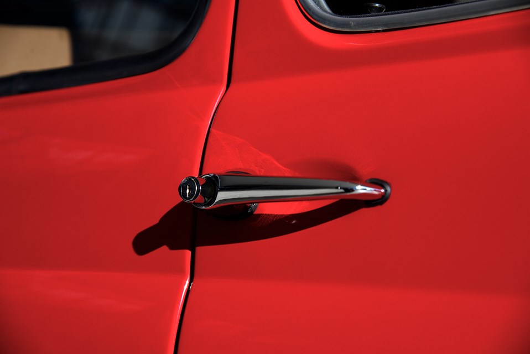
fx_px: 1208
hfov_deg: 24.7
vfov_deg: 16.7
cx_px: 265
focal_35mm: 82
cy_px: 177
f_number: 6.3
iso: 100
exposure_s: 1/320
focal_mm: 82
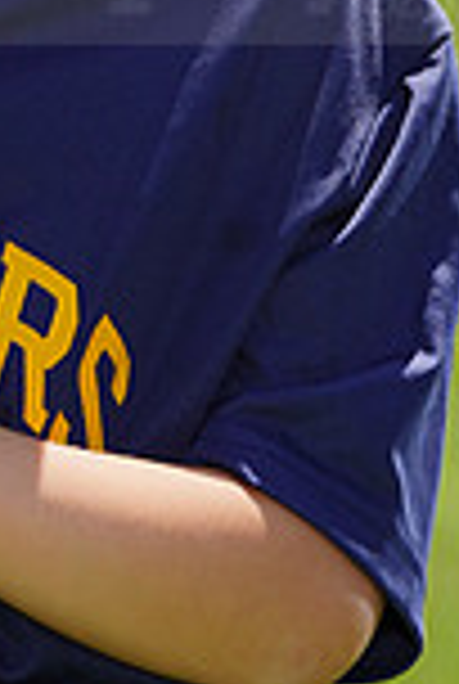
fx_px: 19875
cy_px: -99
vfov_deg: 2.0
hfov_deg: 1.3
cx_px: -218
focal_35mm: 1044
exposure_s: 1/250
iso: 100
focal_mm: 274
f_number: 9
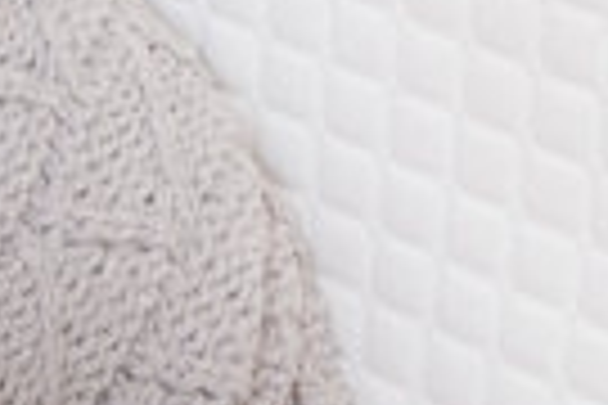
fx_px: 6434
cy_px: 418
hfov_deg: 5.3
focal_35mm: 381
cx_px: -603
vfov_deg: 3.6
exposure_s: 1/60
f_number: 8
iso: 1250
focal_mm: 56
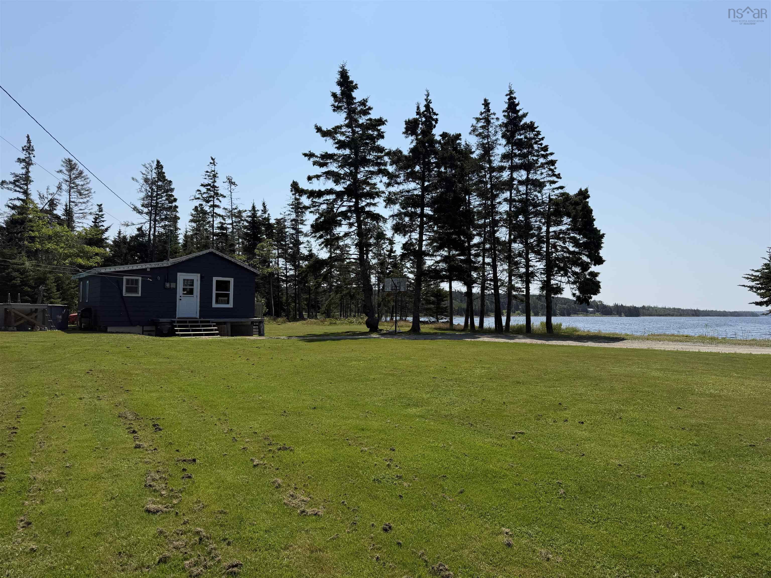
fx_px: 535
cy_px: 289
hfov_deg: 71.6
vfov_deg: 56.8
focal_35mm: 24
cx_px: 386
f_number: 1.78
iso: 80
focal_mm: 6.76
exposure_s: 1/8130
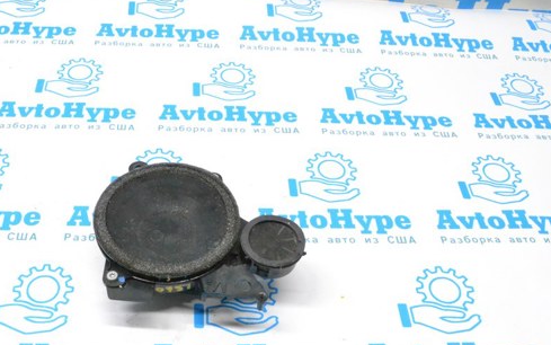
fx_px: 601
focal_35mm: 40
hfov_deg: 48.8
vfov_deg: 31.8
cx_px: 207
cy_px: 230
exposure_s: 1/80
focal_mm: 20
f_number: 14
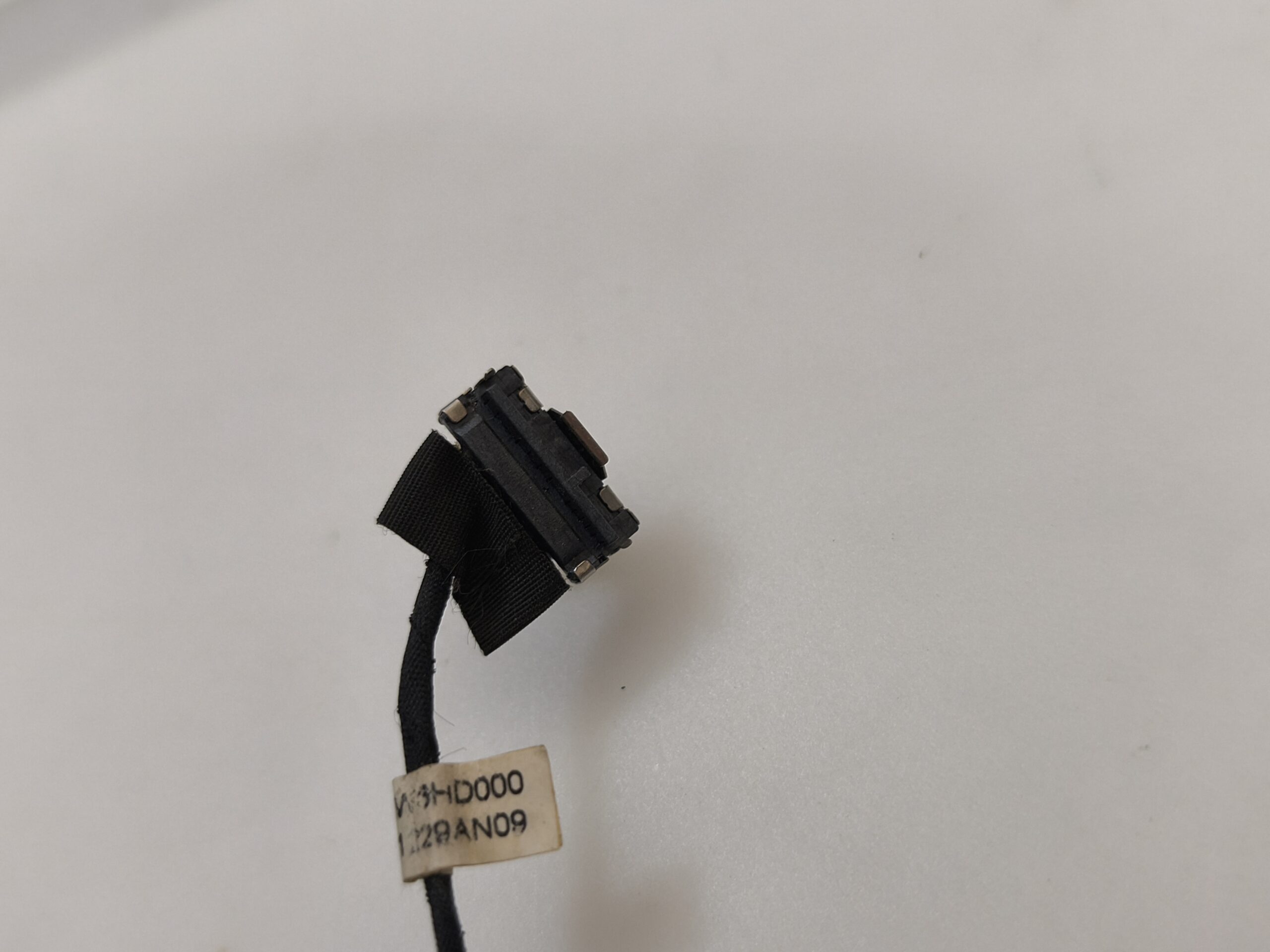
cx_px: 635
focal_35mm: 35
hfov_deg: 52.6
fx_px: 1284
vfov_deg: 40.7
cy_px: 476
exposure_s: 1/50
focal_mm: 6.57
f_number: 1.6
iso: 320
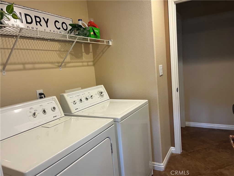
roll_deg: +4.7
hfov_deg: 67.3
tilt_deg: -5.6
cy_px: 88
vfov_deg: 53.1
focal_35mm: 26
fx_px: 176
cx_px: 117
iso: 160
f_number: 1.6
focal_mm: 5.1
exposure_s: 1/60
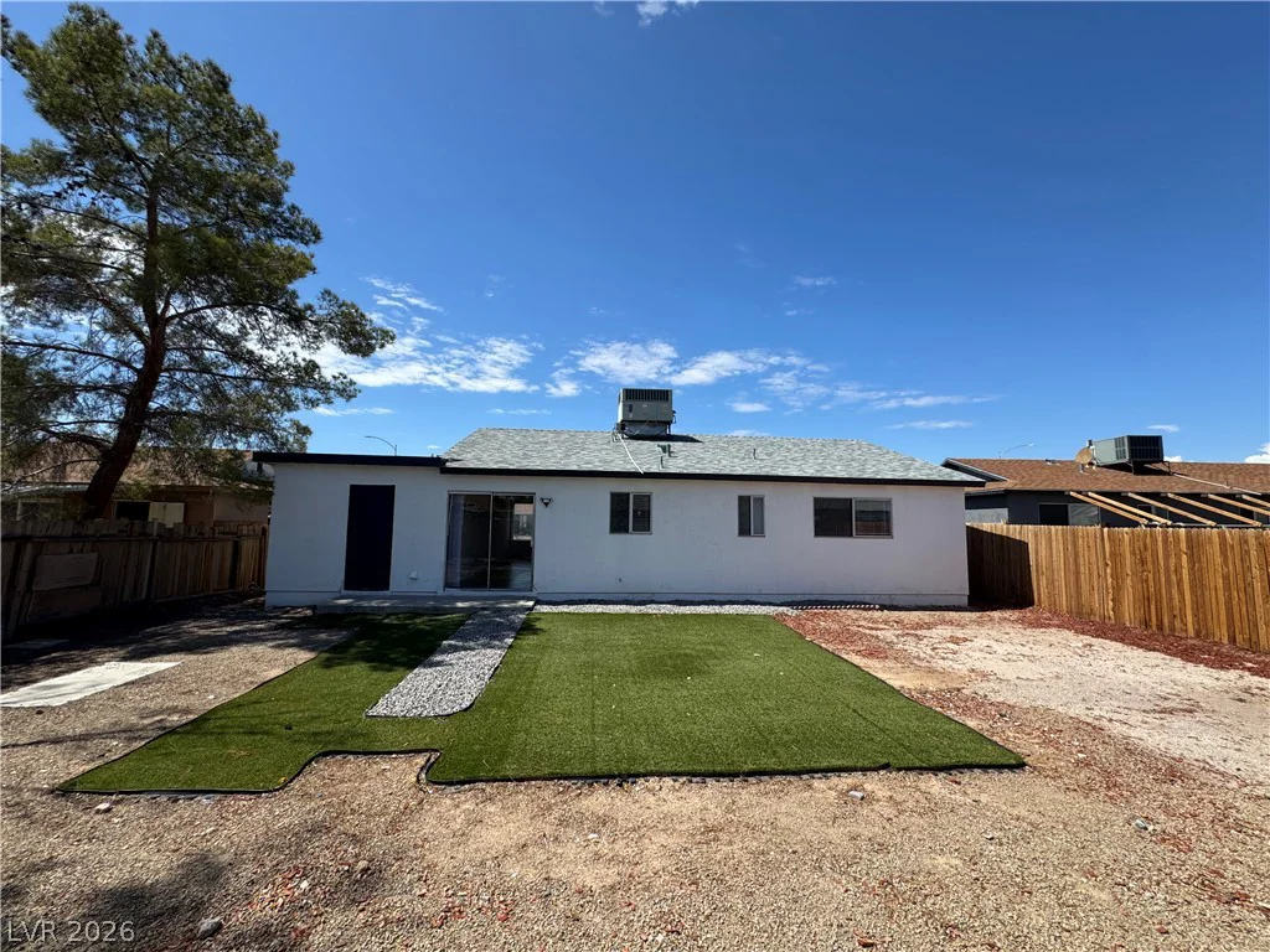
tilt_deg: +4.3
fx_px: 514
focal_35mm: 14
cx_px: 635
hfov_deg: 102.1
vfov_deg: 85.7
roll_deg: -1.5
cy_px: 476
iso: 40
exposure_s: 1/2208
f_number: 2.2
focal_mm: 2.22
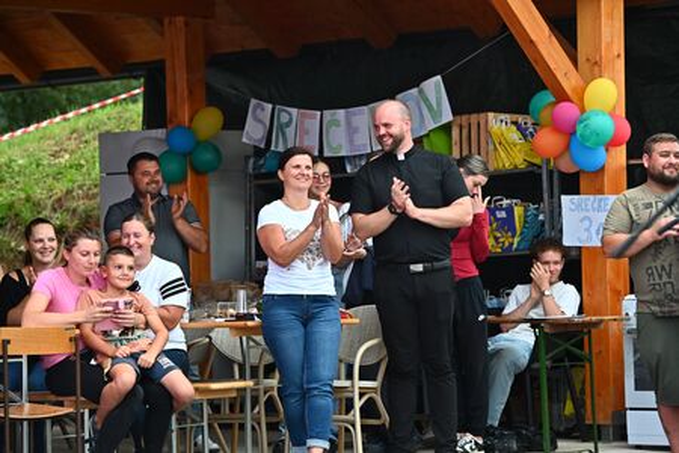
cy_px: 226
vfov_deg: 9.1
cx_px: 340
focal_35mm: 150
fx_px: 2829
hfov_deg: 13.7
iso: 1600
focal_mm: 150
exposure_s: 1/250
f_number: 4.5
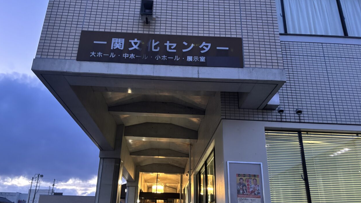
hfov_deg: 66.1
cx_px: 178
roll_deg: -0.6
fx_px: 278
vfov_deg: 40.1
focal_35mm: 29
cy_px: 118
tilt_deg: +24.1
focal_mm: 5.96
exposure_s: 1/40
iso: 640
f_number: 1.6
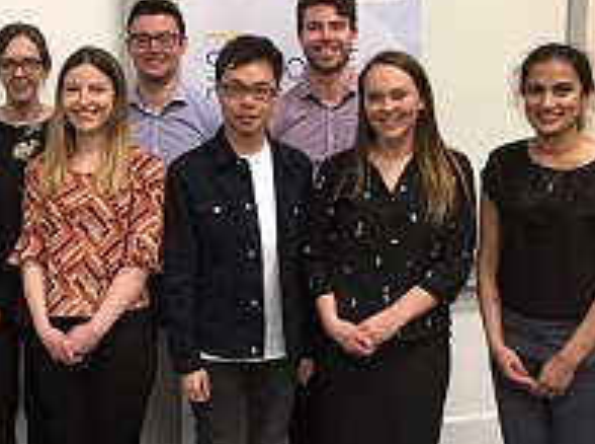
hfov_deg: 31.1
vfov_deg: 23.5
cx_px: 216
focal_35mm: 62
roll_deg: -1.4
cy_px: 190
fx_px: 1063
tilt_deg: -5.9
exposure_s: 1/25
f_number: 2.2
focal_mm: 4.15
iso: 200
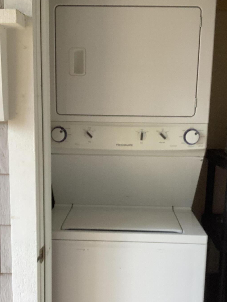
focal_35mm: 46
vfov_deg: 40.8
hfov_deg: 31.5
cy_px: 196
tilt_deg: -10.9
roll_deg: -0.1
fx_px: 402
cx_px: 109
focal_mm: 3.3
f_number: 2.4
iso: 40
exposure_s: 1/100
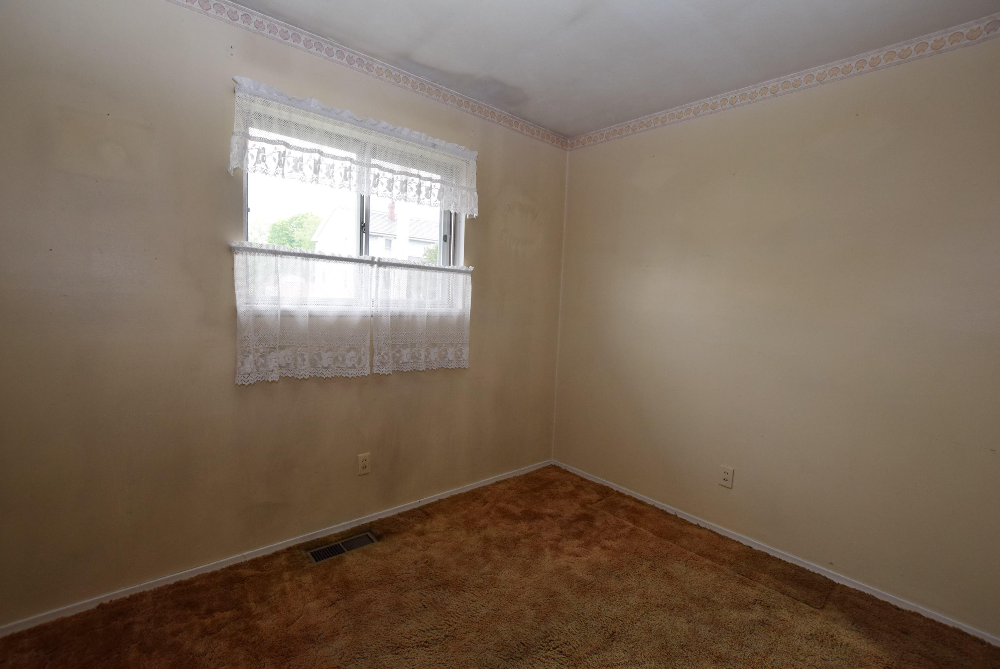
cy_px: 334
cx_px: 500
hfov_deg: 100.3
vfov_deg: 77.4
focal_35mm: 15
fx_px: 417
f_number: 5.6
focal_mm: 10
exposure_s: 1/125
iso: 800
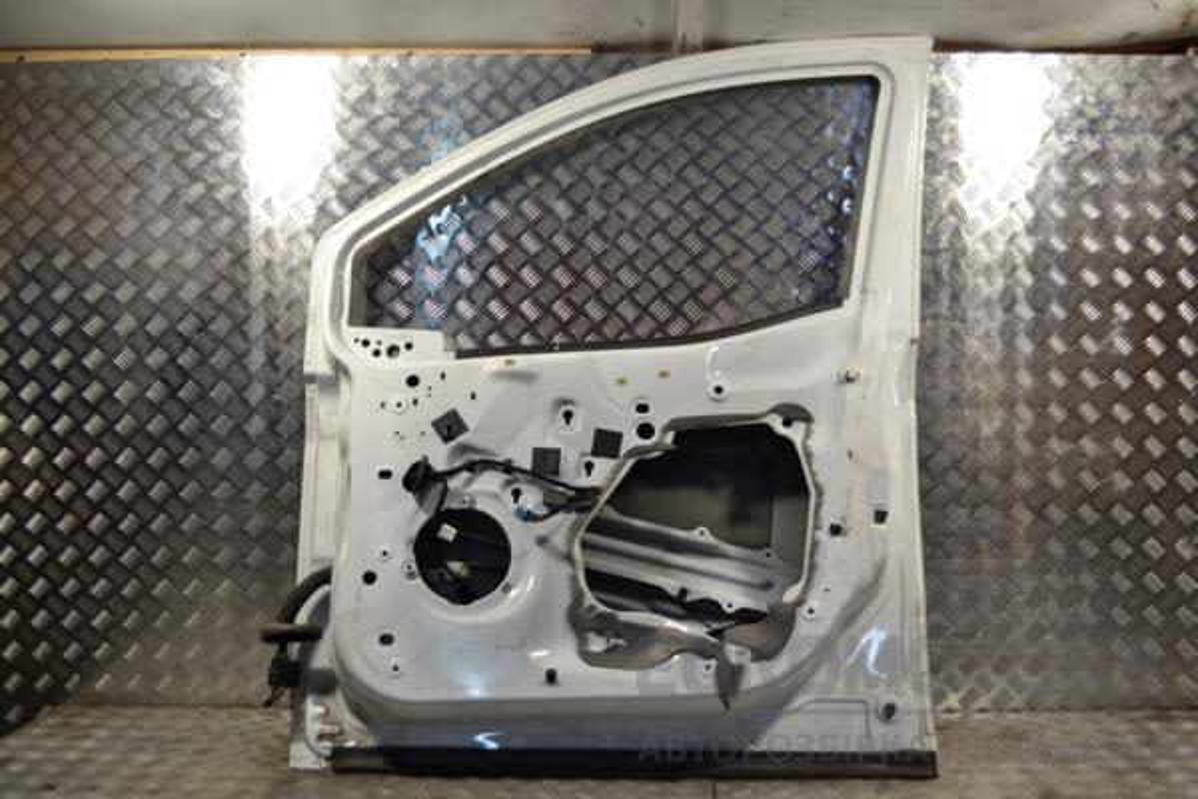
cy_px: 400
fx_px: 1198
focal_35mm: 36
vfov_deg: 36.9
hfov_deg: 53.1
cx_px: 599
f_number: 4.5
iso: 100
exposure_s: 1/80
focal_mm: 24
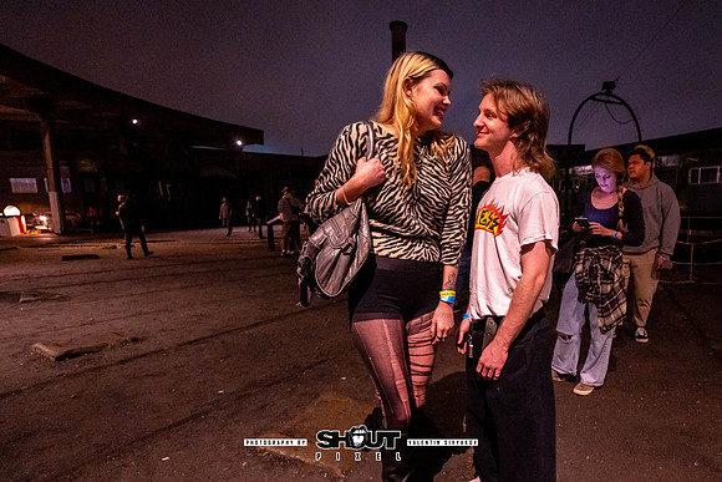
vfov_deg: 64.1
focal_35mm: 19
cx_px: 481
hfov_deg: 83.5
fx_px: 384
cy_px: 253
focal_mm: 14
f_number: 2.8
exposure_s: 1/100
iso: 3200
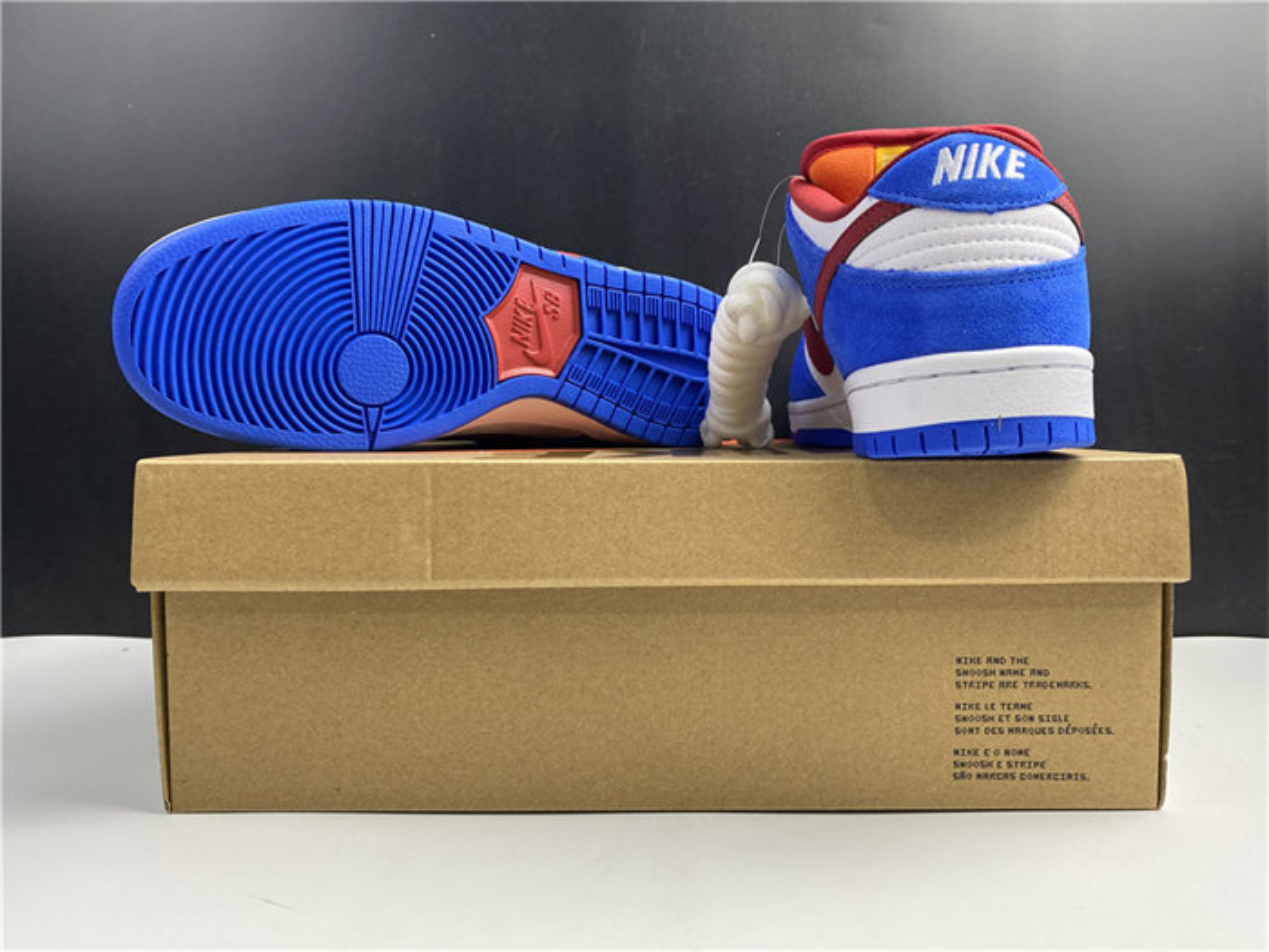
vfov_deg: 53.1
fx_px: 953
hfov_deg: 67.3
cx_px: 634
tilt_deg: -0.2
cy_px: 476
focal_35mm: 26
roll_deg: +1.5
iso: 125
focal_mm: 4.25
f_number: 1.8
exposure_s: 1/121
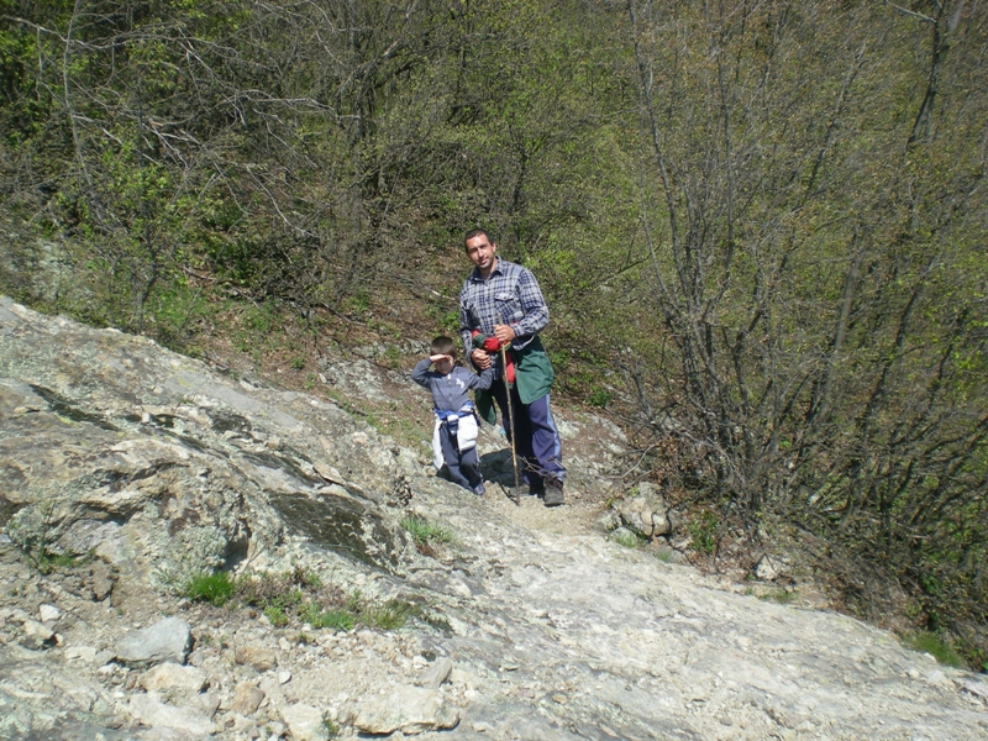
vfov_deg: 37.7
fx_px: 1085
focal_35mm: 38
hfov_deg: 49.0
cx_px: 494
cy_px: 370
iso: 50
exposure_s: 1/340
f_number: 4.6
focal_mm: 6.3
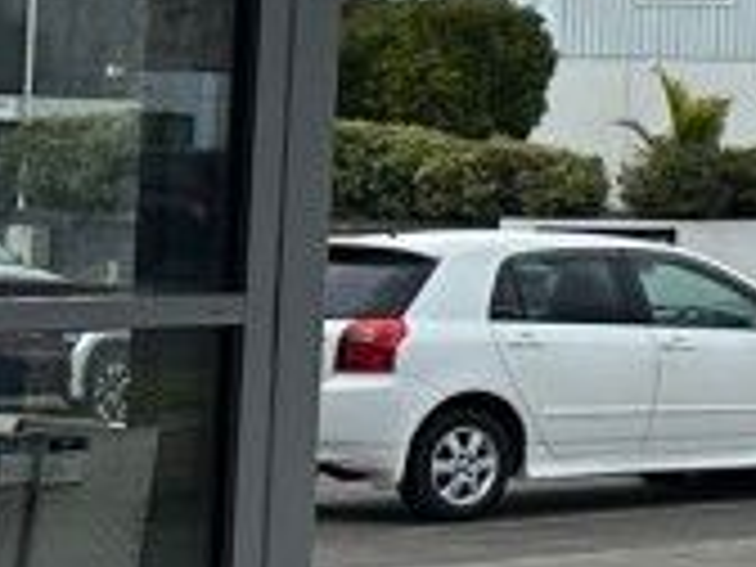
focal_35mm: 171
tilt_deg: +2.9
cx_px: 1998
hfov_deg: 9.8
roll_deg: +0.0
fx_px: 3735
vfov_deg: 8.6
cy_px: -90
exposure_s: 1/1321
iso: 80
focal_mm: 6.86
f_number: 1.78
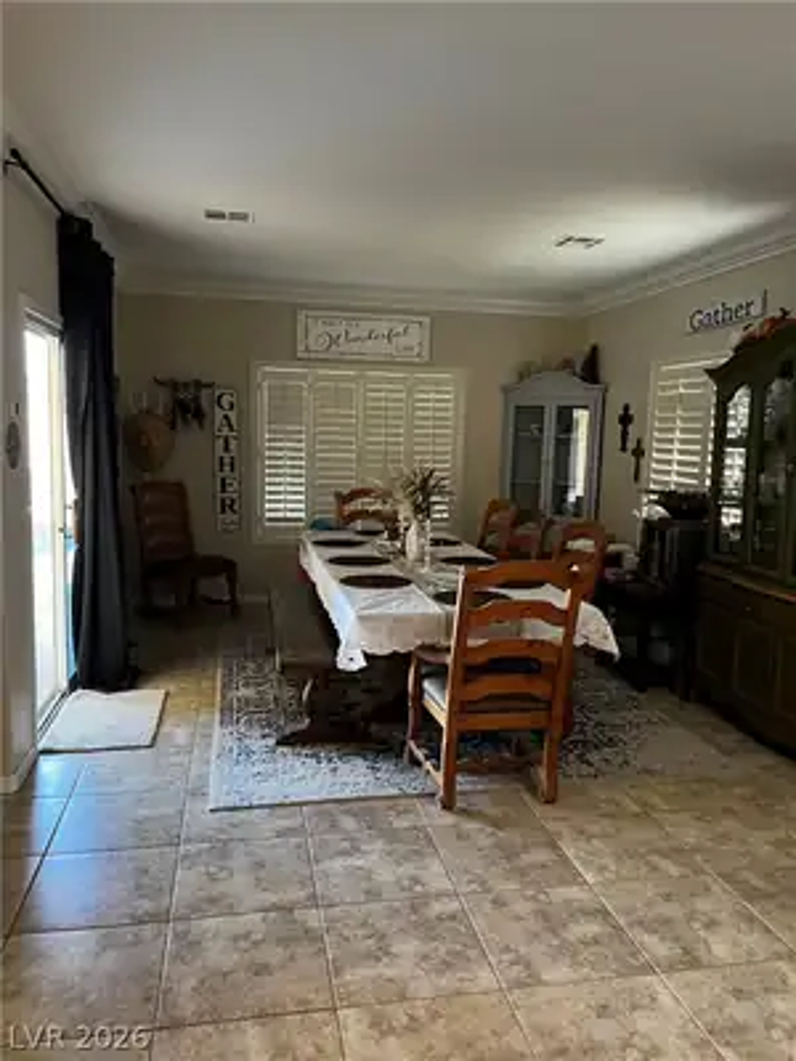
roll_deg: -1.3
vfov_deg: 67.3
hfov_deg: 53.1
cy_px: 530
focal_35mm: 26
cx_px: 398
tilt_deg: -8.0
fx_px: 797
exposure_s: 1/60
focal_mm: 5.7
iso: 320
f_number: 1.5
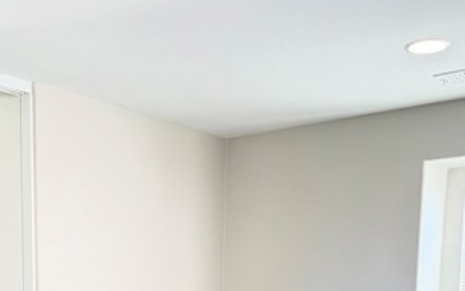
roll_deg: -0.4
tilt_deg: -6.1
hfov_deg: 38.0
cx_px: 186
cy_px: 352
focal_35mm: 53
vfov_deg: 22.5
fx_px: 672
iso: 320
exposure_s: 1/120
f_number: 1.78
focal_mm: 6.76
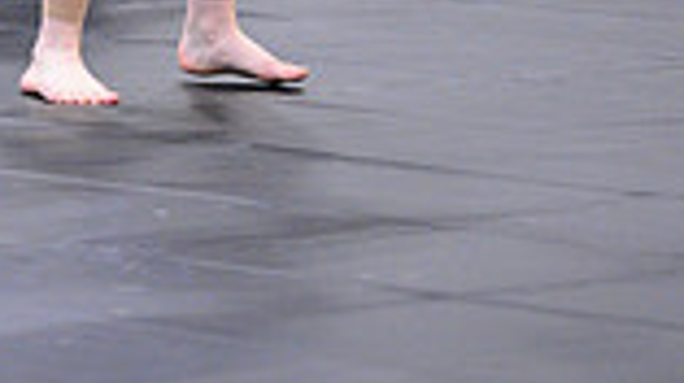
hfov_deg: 5.0
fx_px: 7865
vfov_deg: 2.8
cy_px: -518
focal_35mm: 434
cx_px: 72
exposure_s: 1/320
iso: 8000
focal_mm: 145
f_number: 2.8
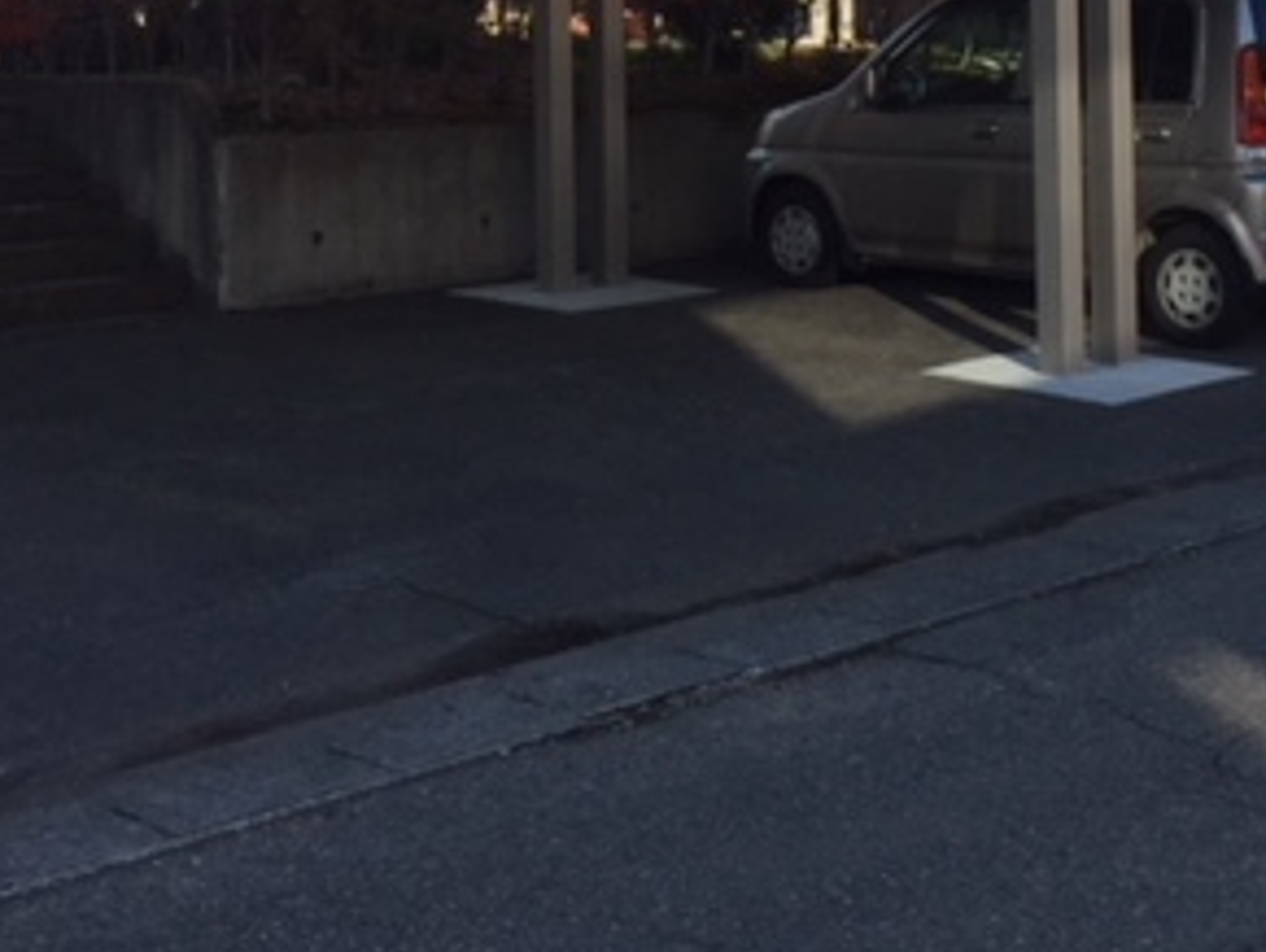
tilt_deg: +0.3
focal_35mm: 64
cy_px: -61
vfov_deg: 21.9
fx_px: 2343
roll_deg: +0.2
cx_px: 742
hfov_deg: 30.2
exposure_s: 1/879
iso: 32
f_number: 2.2
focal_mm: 4.15
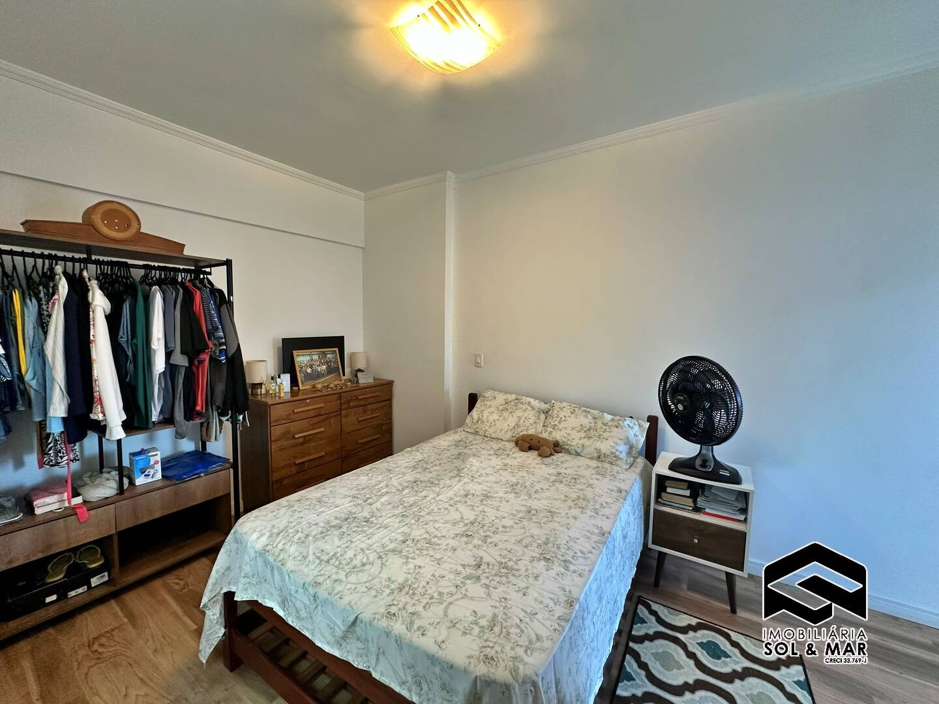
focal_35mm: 14
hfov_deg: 102.1
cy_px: 352
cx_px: 470
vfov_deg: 85.7
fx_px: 380
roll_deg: -0.6
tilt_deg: -4.1
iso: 200
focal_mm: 2.22
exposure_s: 1/60
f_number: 2.2
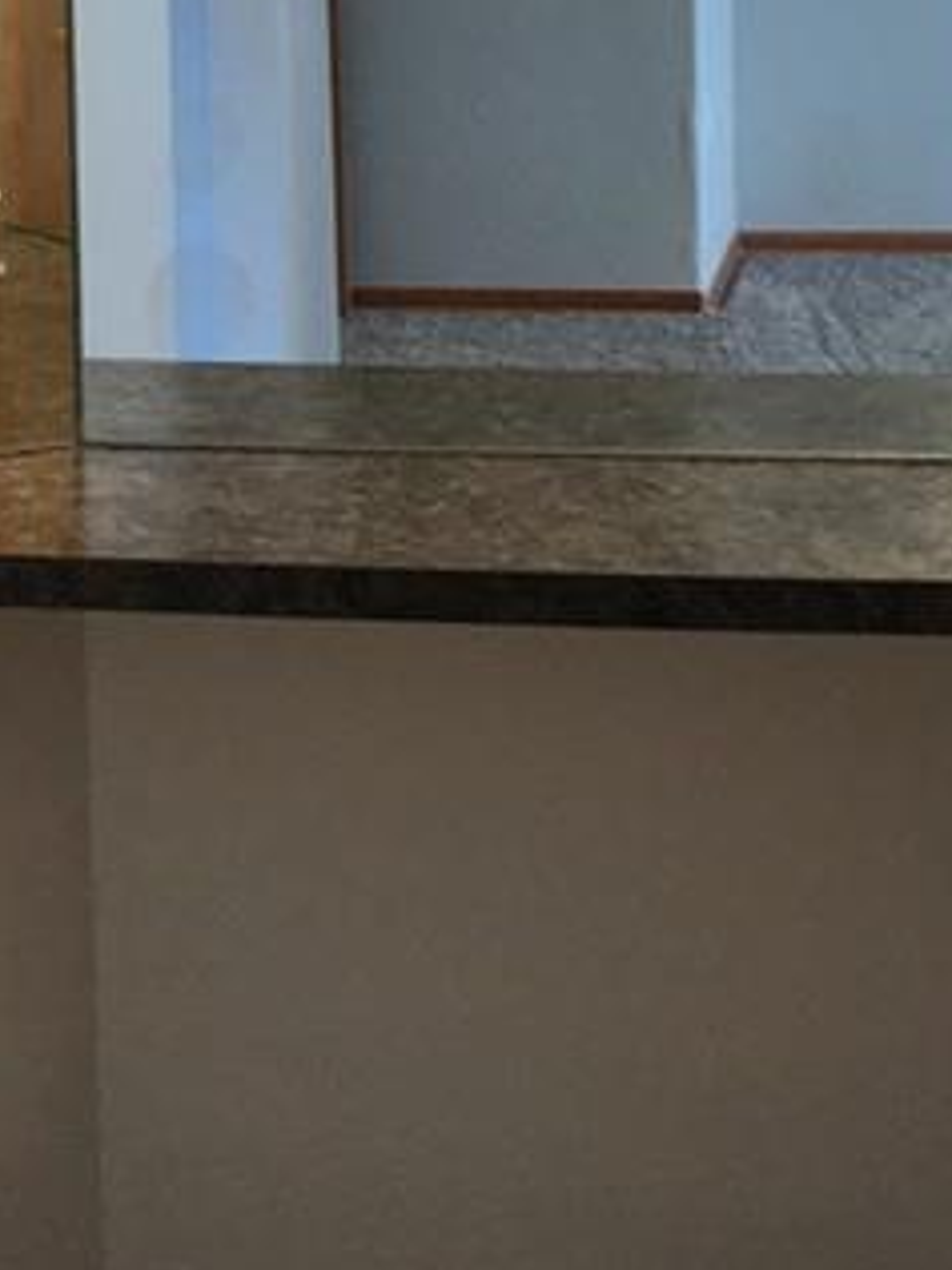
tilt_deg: -6.5
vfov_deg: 17.5
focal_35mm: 110
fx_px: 4034
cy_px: -4
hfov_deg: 13.4
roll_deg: +1.6
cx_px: 157
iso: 50
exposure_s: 1/30
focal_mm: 4.15
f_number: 2.2
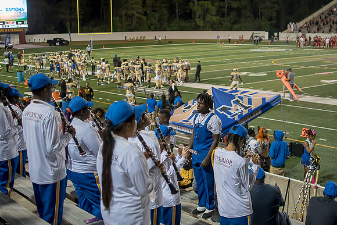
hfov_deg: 38.2
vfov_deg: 26.0
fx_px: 487
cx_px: 168
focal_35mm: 52
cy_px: 112
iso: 400
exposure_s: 1/400
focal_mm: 35
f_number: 2
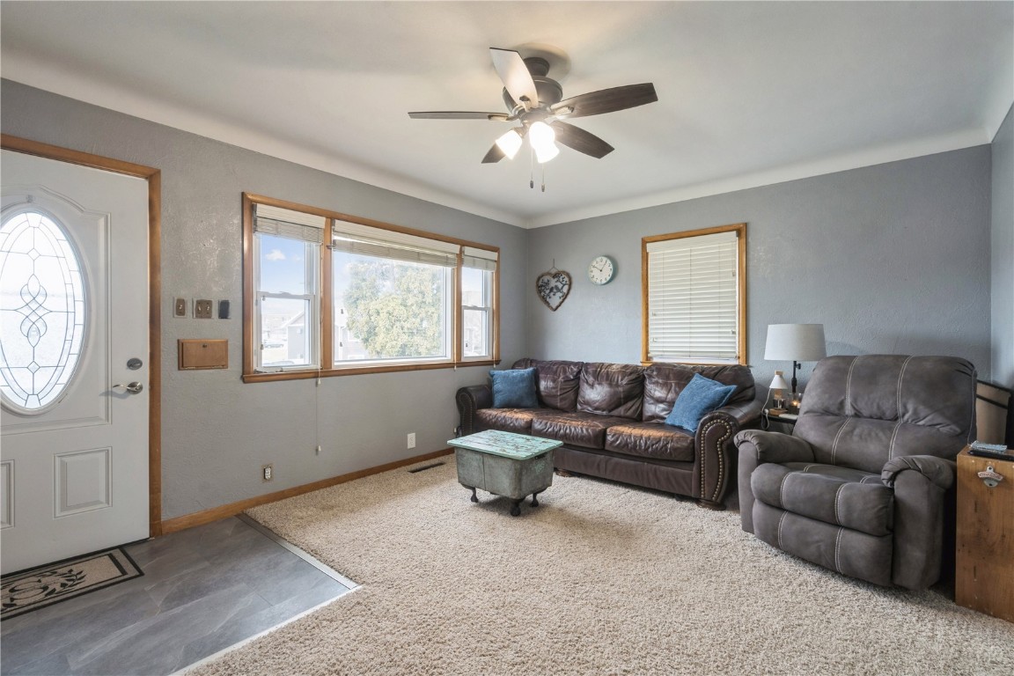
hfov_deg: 96.7
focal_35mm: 16
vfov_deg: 73.7
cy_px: 338
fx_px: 451
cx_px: 507
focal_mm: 16
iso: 400
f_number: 10
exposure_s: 1/2.5
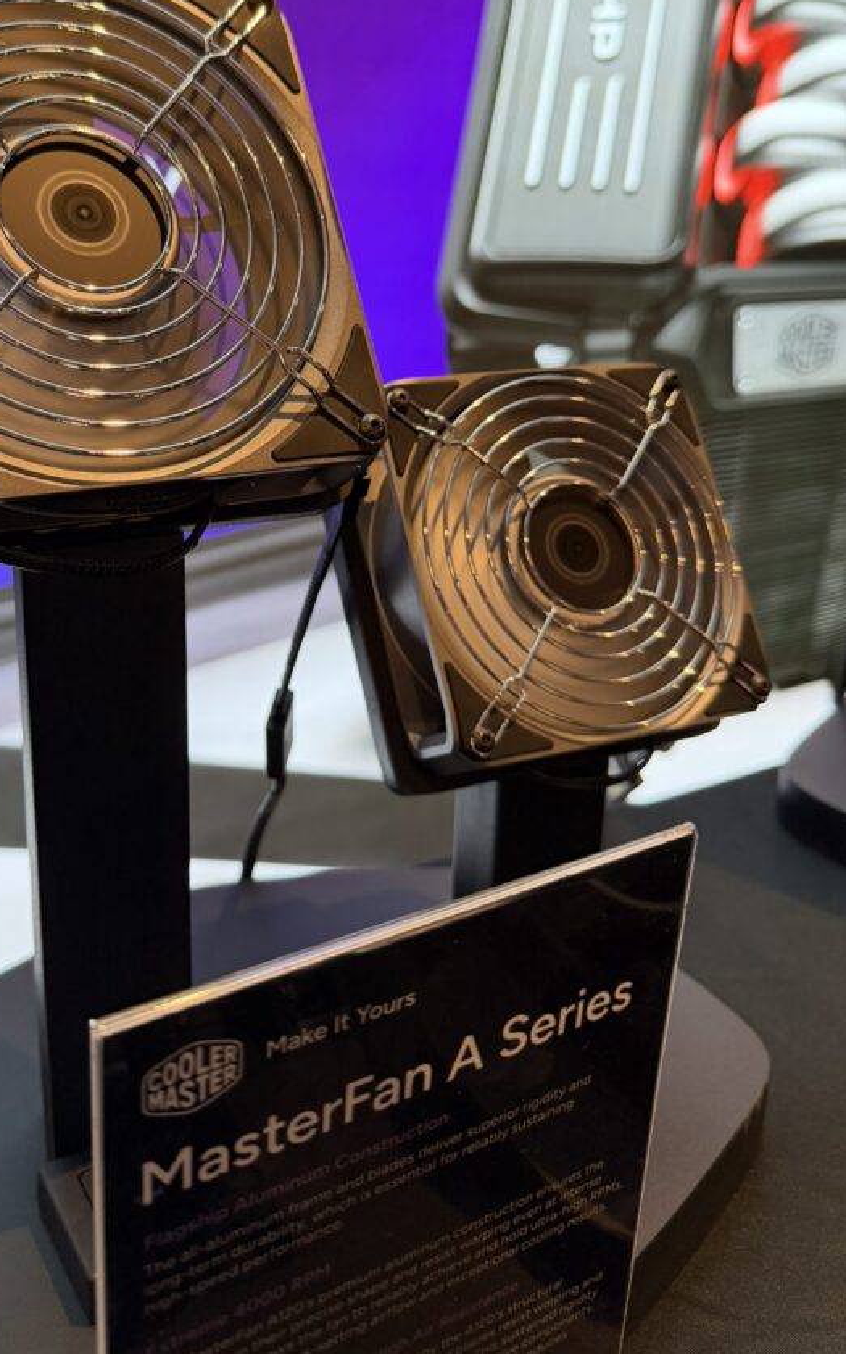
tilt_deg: -15.2
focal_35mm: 31
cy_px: 532
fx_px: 1144
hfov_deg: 39.7
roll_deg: +0.1
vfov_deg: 60.6
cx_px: 234
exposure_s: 1/60
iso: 320
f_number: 1.78
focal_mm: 6.76
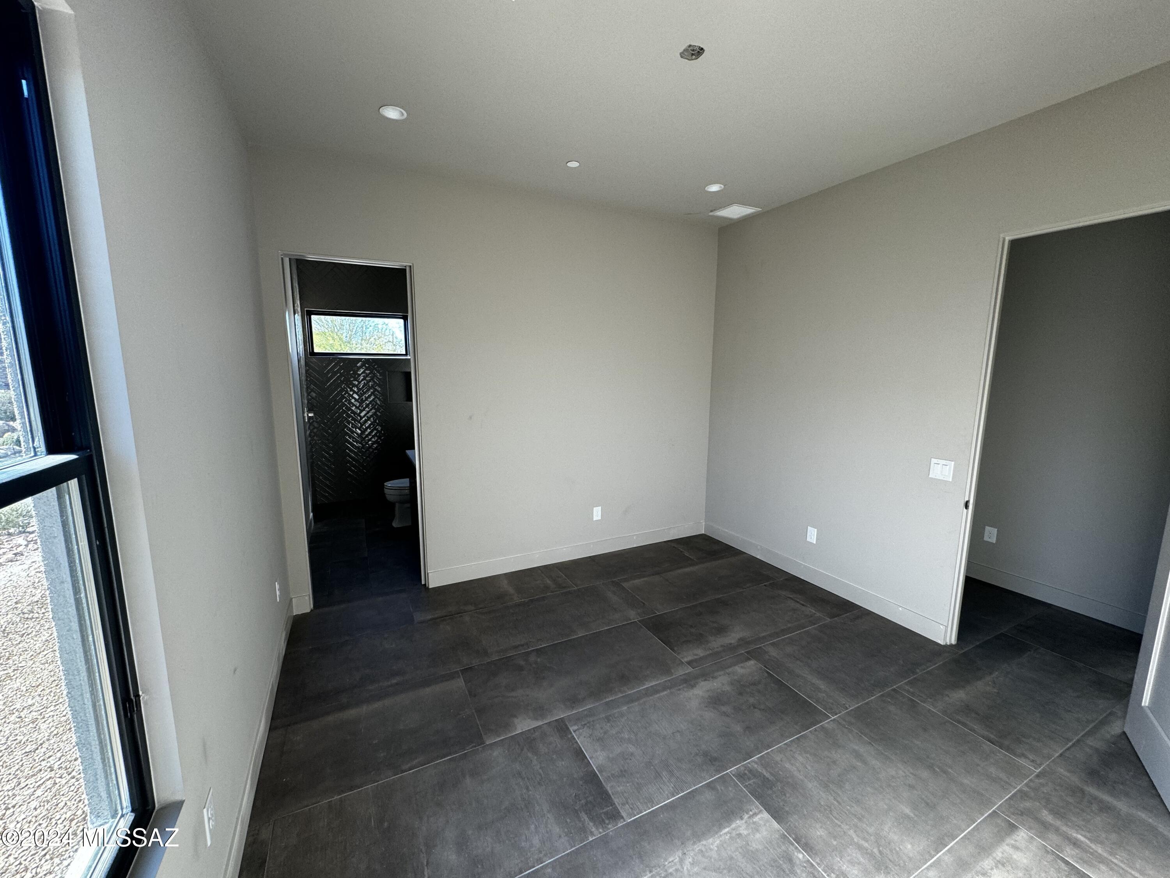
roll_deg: -0.1
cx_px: 585
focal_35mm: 14
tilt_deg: -6.8
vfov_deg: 85.7
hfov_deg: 102.1
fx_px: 473
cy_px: 439
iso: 80
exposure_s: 1/99
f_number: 2.2
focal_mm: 2.22
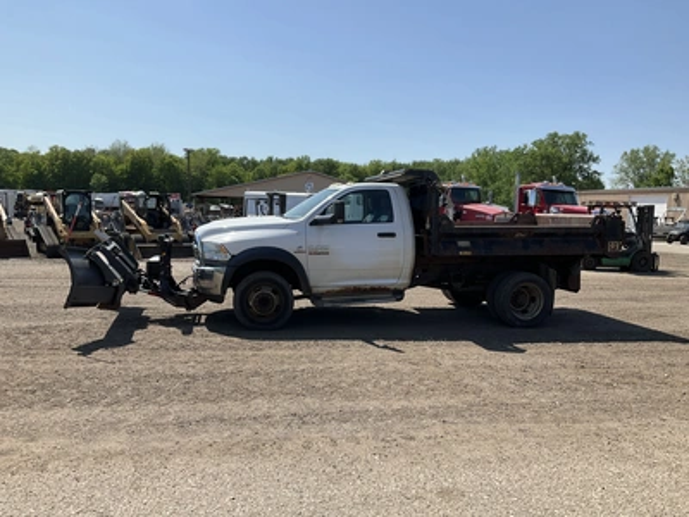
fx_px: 577
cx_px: 344
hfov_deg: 61.7
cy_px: 258
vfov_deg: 48.2
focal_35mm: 29
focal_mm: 3
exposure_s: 1/2227
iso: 25
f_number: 1.8
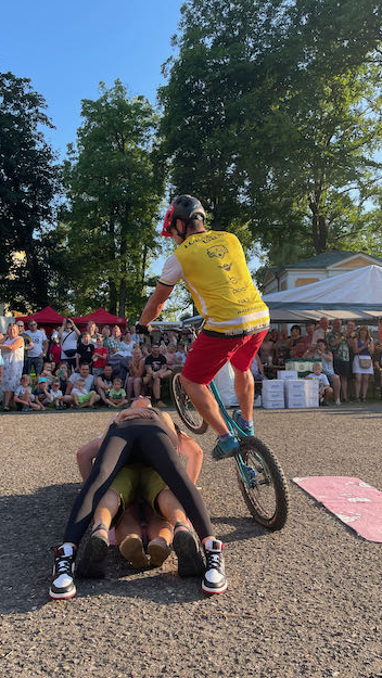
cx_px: 168
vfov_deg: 66.0
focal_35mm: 29
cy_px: 342
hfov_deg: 40.2
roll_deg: +0.6
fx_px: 522
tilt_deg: +3.4
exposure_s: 1/609
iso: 32
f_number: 1.6
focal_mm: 4.2
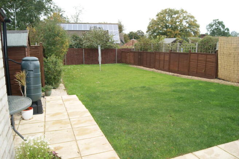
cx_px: 120
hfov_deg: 67.4
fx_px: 179
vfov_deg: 47.8
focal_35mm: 27
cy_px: 80
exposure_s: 1/160
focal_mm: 18
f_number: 4.5
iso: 100
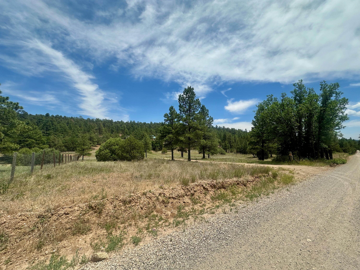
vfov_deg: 85.7
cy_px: 135
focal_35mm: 14
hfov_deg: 102.1
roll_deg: +0.1
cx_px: 180
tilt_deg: +2.6
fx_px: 146
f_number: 2.2
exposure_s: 1/2506
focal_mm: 2.22
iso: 50
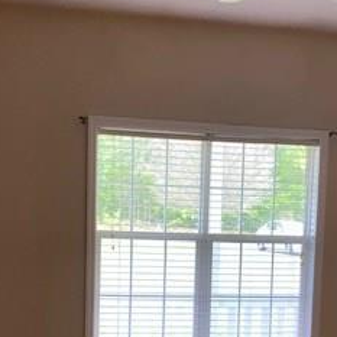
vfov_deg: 26.4
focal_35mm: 63
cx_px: 175
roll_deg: -1.3
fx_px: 694
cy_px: 301
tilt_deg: -4.3
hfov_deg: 27.3
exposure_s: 1/50
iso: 32
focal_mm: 4.25
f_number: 1.8
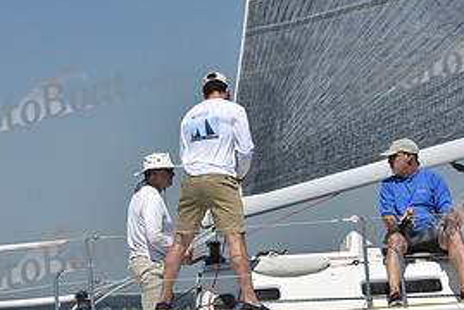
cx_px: 266
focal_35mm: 183
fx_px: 2361
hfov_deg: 11.2
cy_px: 328
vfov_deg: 7.5
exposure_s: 1/1250
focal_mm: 85
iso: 250
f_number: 10
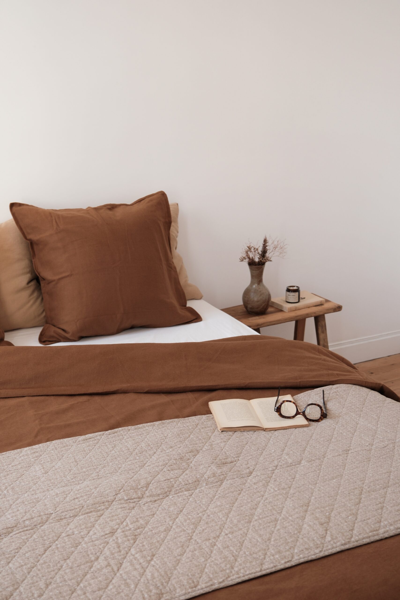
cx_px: 200
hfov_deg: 25.5
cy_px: 300
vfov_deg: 37.5
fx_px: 883
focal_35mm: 53
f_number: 4
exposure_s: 1/52
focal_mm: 35
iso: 1600
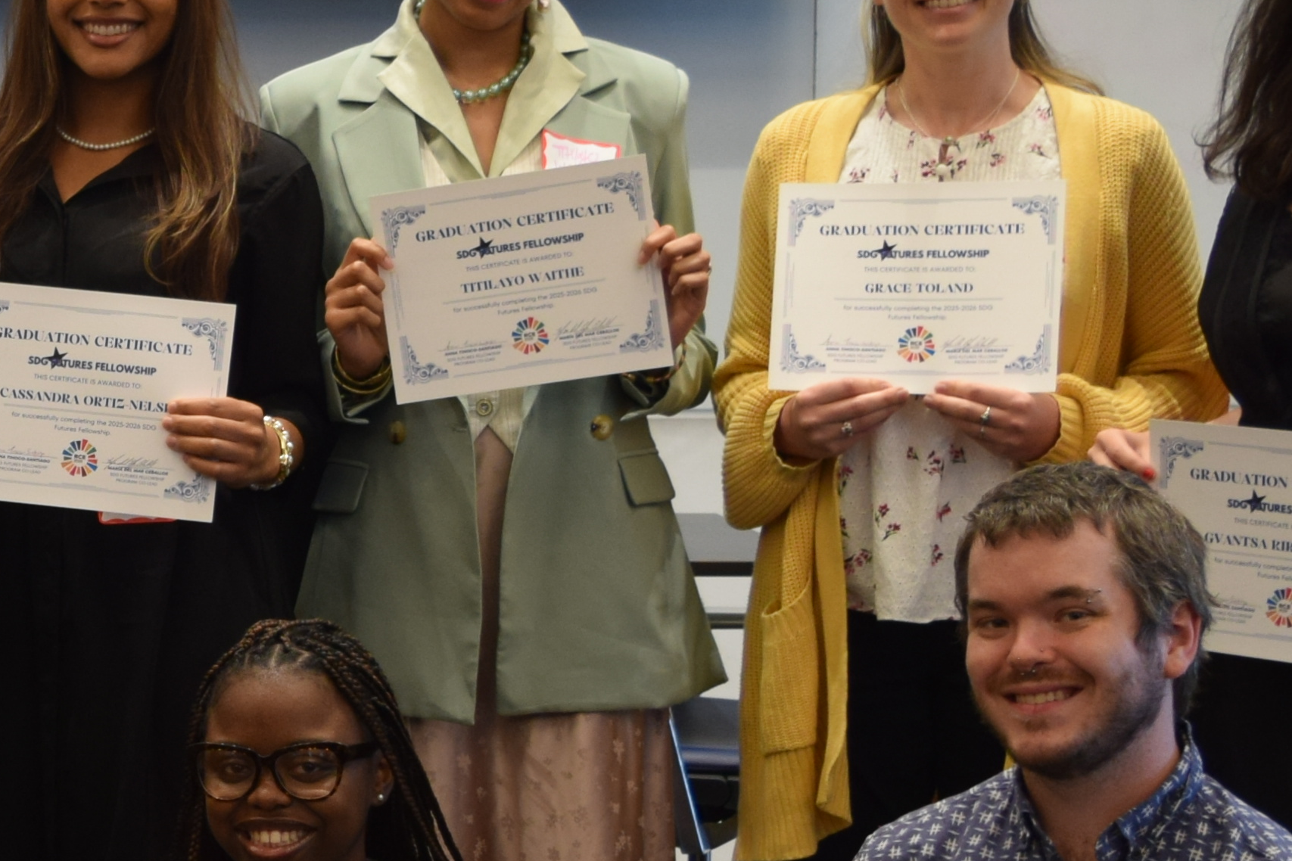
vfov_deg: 11.8
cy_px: 549
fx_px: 4163
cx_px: -332
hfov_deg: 16.8
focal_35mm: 116
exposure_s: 1/60
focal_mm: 22
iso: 400
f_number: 4
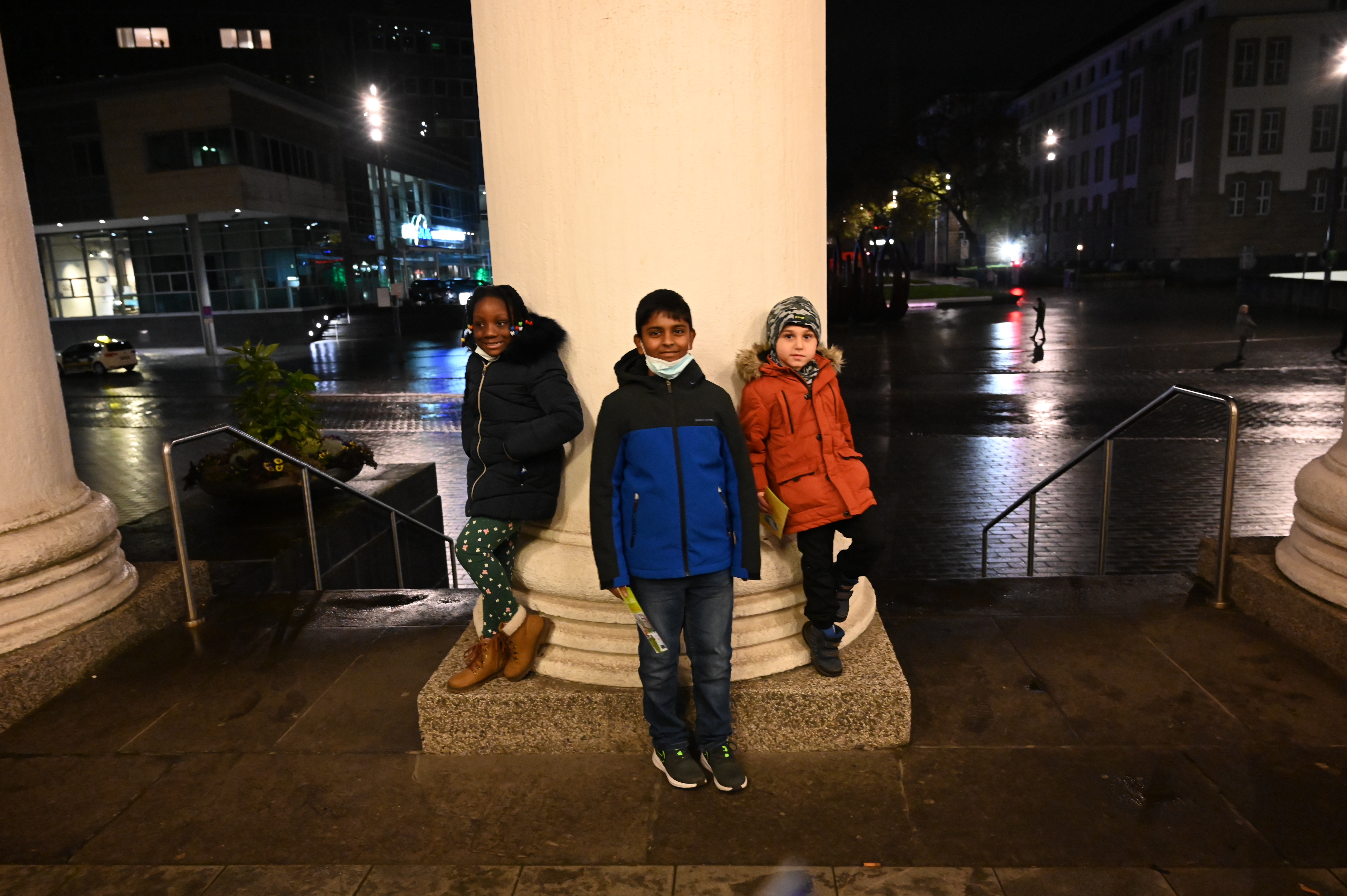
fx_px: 935
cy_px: 448
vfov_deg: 51.2
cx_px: 674
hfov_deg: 71.5
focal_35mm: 25
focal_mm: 25
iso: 7200
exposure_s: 1/60
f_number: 4
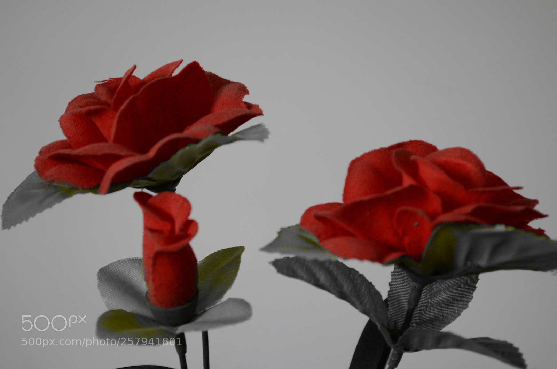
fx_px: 1274
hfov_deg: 24.7
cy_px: 184
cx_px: 278
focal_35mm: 82
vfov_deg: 16.5
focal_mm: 55
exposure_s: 1/50
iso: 800
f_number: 5.6
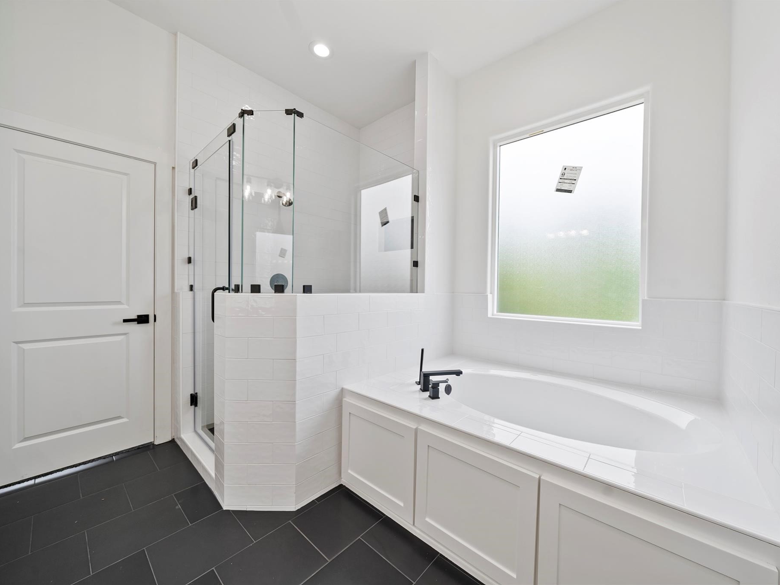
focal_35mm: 13
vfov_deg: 89.9
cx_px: 410
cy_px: 292
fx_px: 293
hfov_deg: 106.1
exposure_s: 1/10
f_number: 7.1
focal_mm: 12
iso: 80
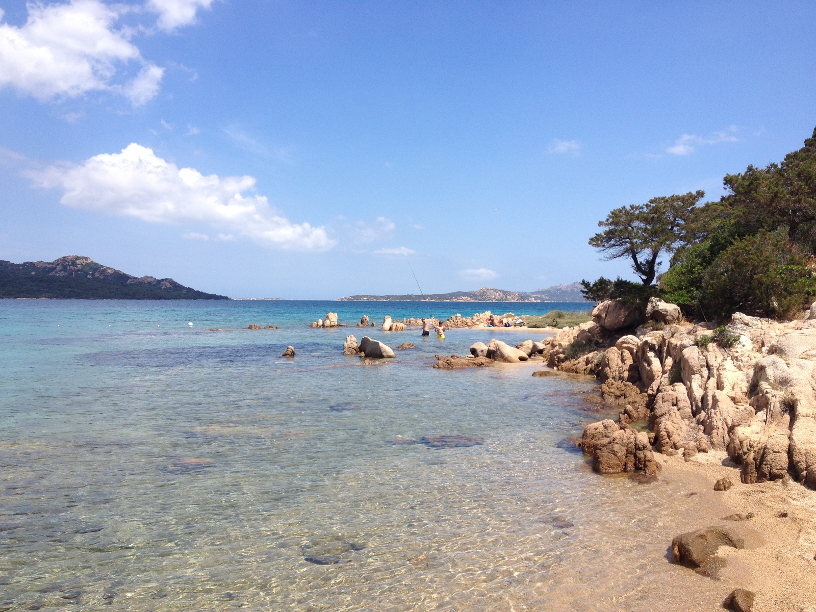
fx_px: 825
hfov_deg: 52.6
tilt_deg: -3.1
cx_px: 408
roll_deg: +0.1
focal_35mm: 35
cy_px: 306
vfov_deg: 40.7
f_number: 2.4
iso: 50
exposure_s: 1/1783
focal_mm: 4.28
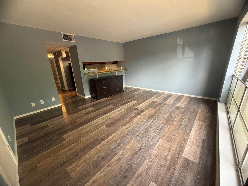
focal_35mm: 14
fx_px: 100
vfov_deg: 85.7
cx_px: 124
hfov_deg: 102.1
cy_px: 93
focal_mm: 2.22
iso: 250
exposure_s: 1/99
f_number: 2.2
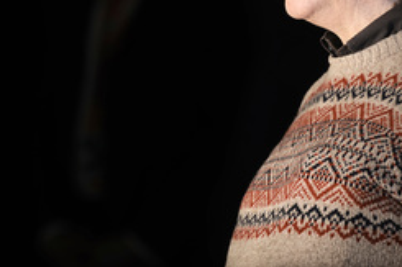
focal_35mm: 367
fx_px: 4095
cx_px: 121
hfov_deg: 5.6
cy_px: 23
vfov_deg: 3.7
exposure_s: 1/320
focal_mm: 200
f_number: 5
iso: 200
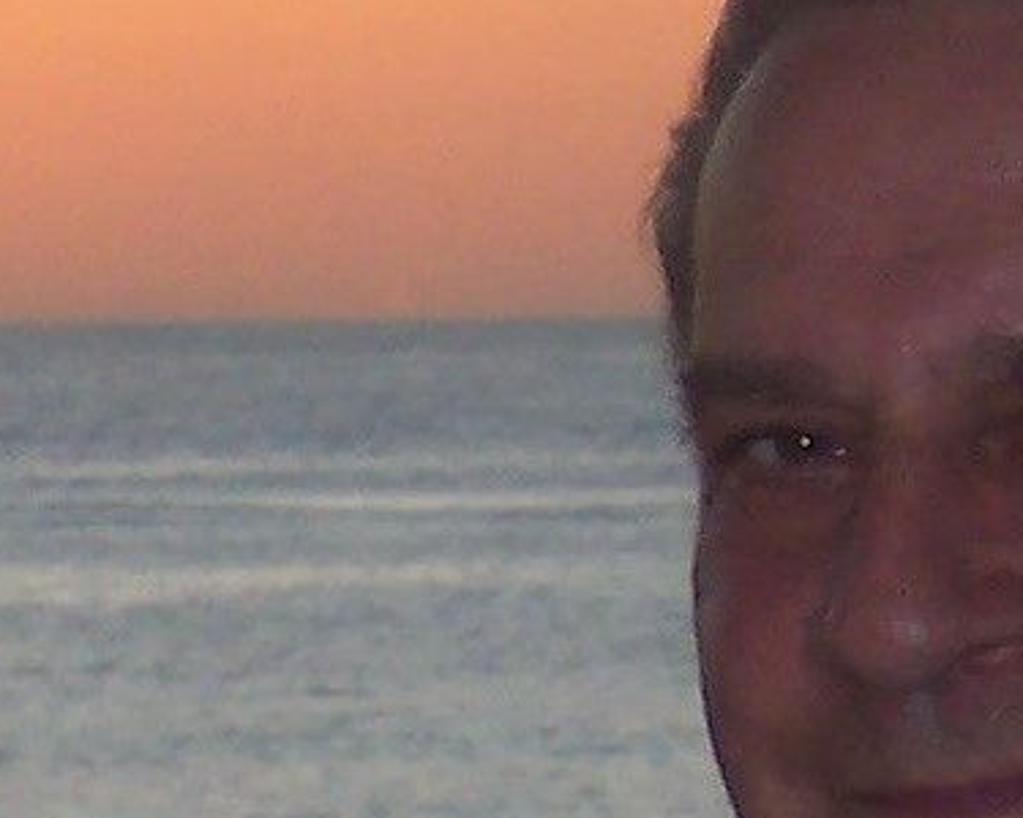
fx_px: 11747
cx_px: 1120
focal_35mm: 388
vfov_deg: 4.0
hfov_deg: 5.0
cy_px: 469
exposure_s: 1/125
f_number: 4.8
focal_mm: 20
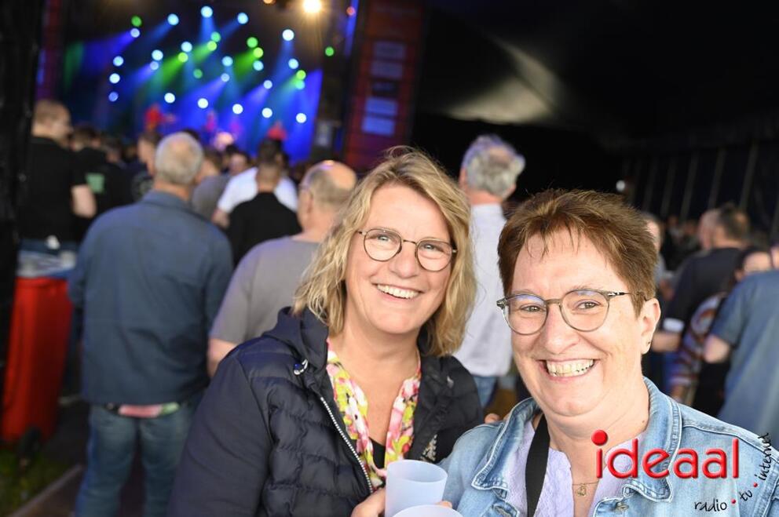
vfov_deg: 36.8
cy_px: 258
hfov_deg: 53.2
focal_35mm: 36
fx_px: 778
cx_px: 390
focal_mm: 36
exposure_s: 1/60
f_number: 4
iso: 450
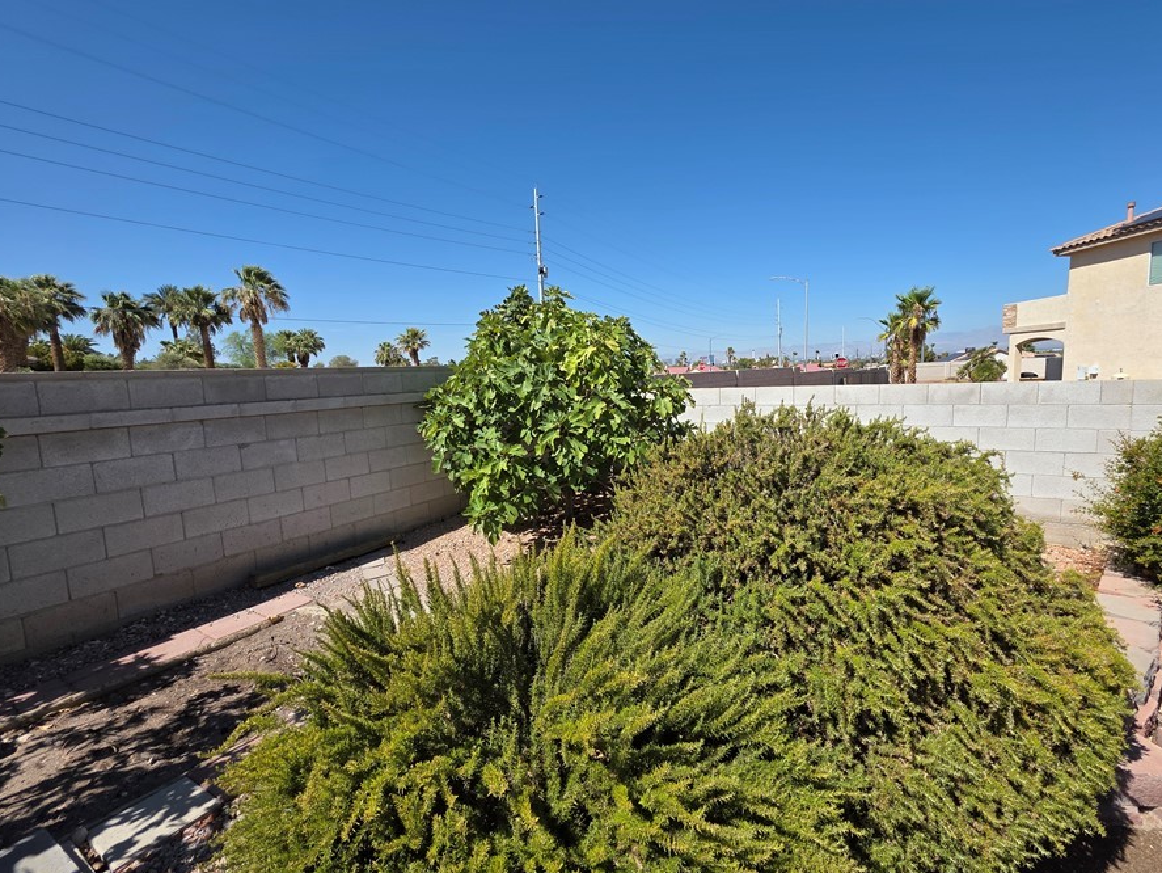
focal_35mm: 15
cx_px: 612
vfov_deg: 81.8
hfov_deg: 98.1
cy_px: 440
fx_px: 504
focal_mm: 2.2
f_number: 1.9
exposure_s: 1/2657
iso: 40
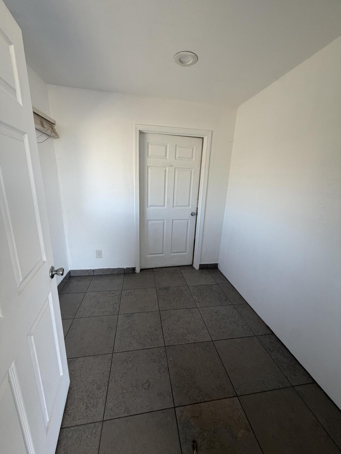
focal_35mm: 14
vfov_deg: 102.1
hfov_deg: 85.7
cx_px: 170
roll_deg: -1.9
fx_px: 184
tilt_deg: -14.6
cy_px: 227
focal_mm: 2.22
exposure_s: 1/121
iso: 125
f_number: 2.2
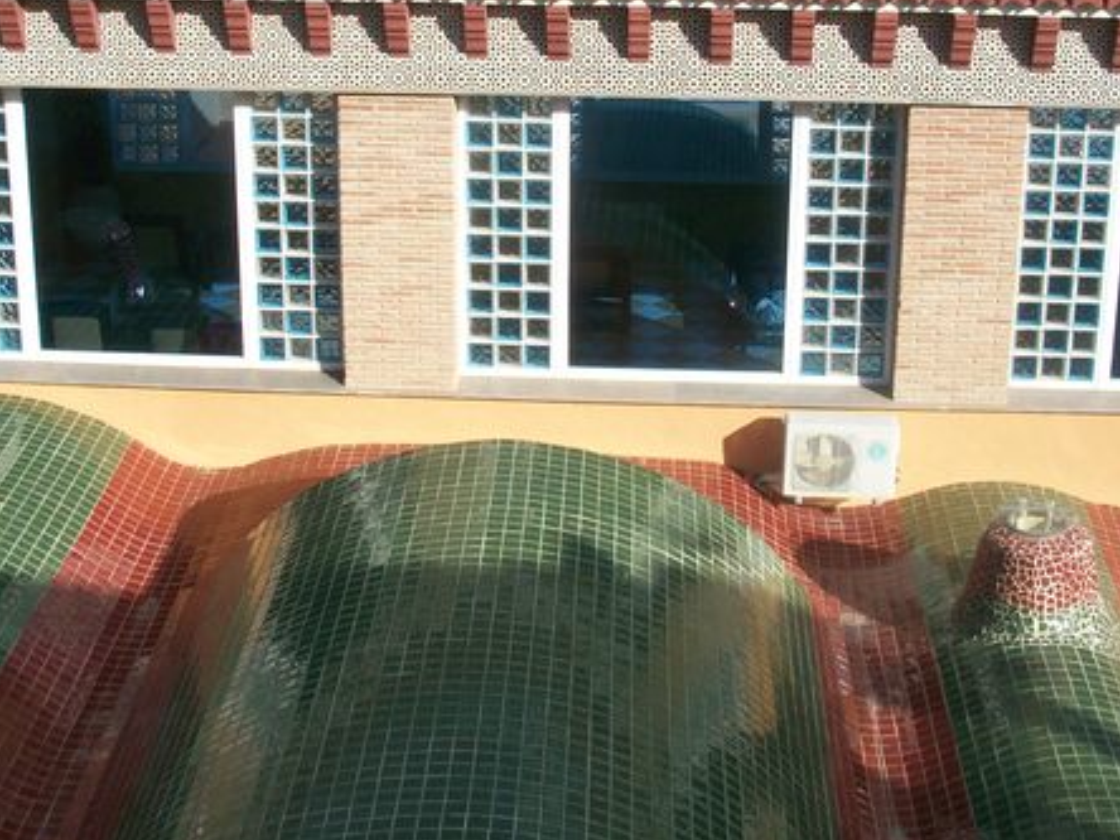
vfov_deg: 23.1
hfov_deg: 30.7
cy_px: 252
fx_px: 2038
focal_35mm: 63
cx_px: 603
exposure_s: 1/320
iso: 80
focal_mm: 6.3
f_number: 5.6
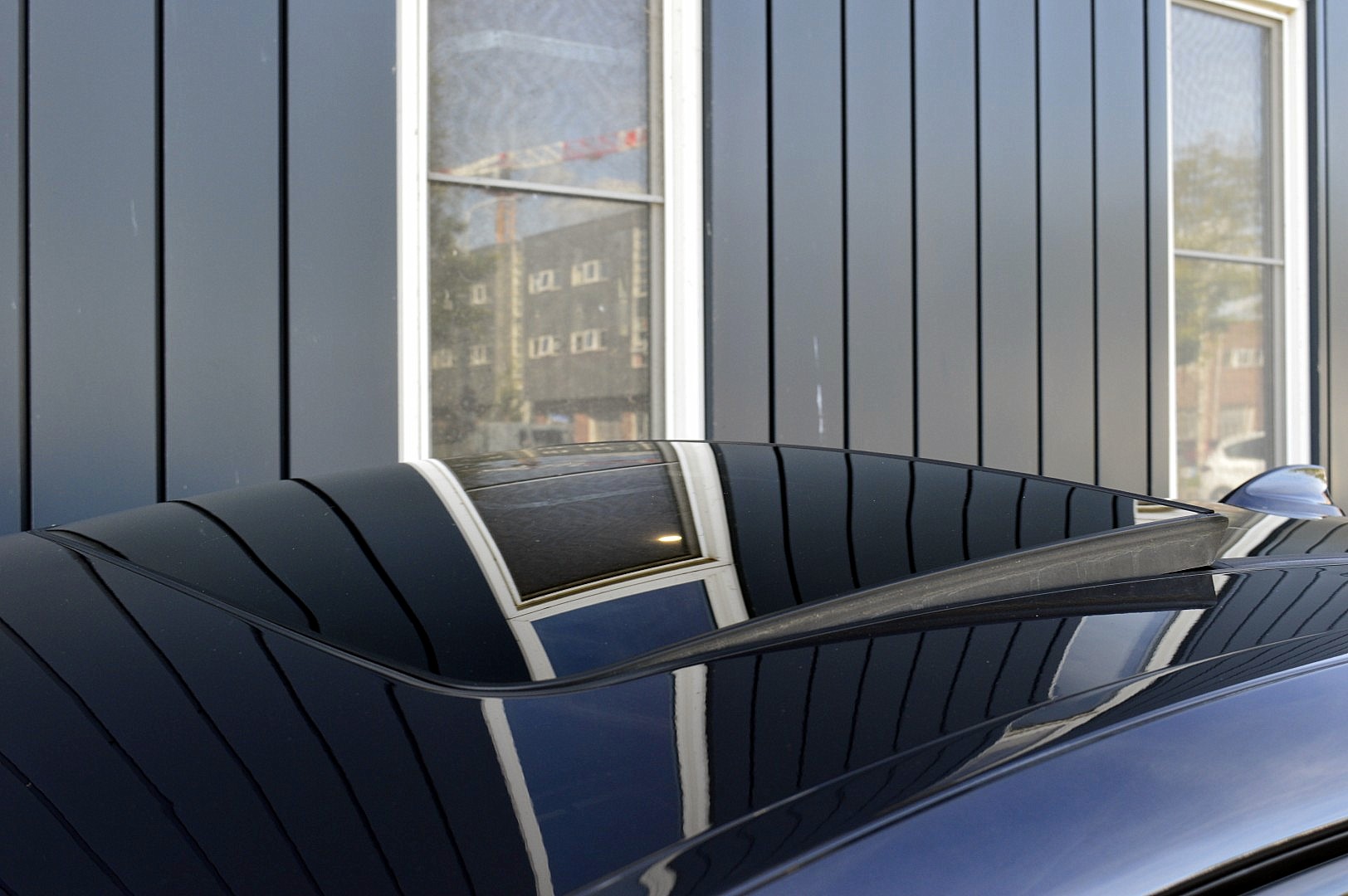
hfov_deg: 48.0
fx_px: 1515
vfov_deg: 33.0
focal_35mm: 40
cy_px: 448
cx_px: 674
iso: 400
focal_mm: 27
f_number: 8
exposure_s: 1/60
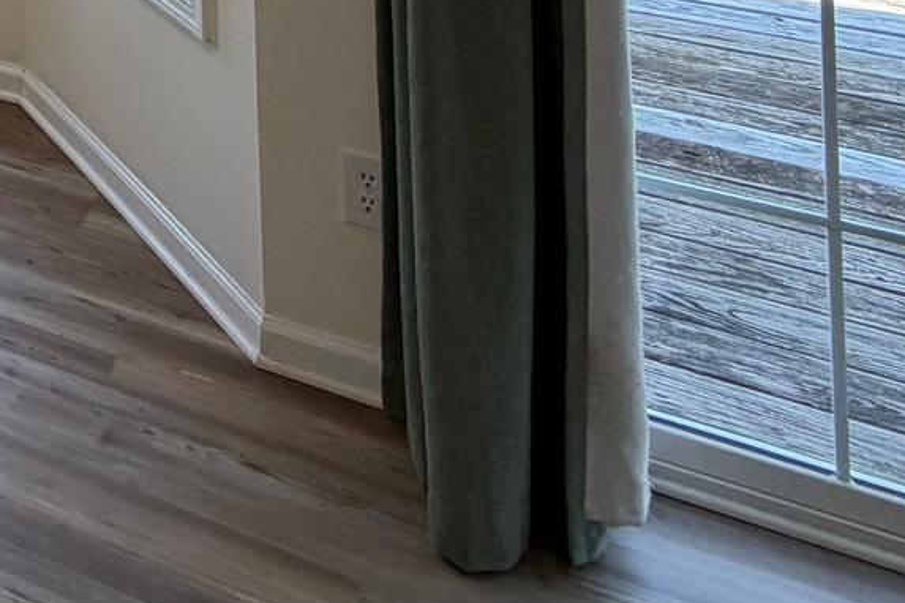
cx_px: -291
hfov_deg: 29.9
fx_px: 1307
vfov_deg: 18.4
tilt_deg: -1.4
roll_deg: +2.0
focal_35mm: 52
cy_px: -562
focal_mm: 2.22
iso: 80
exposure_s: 1/120
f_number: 2.2
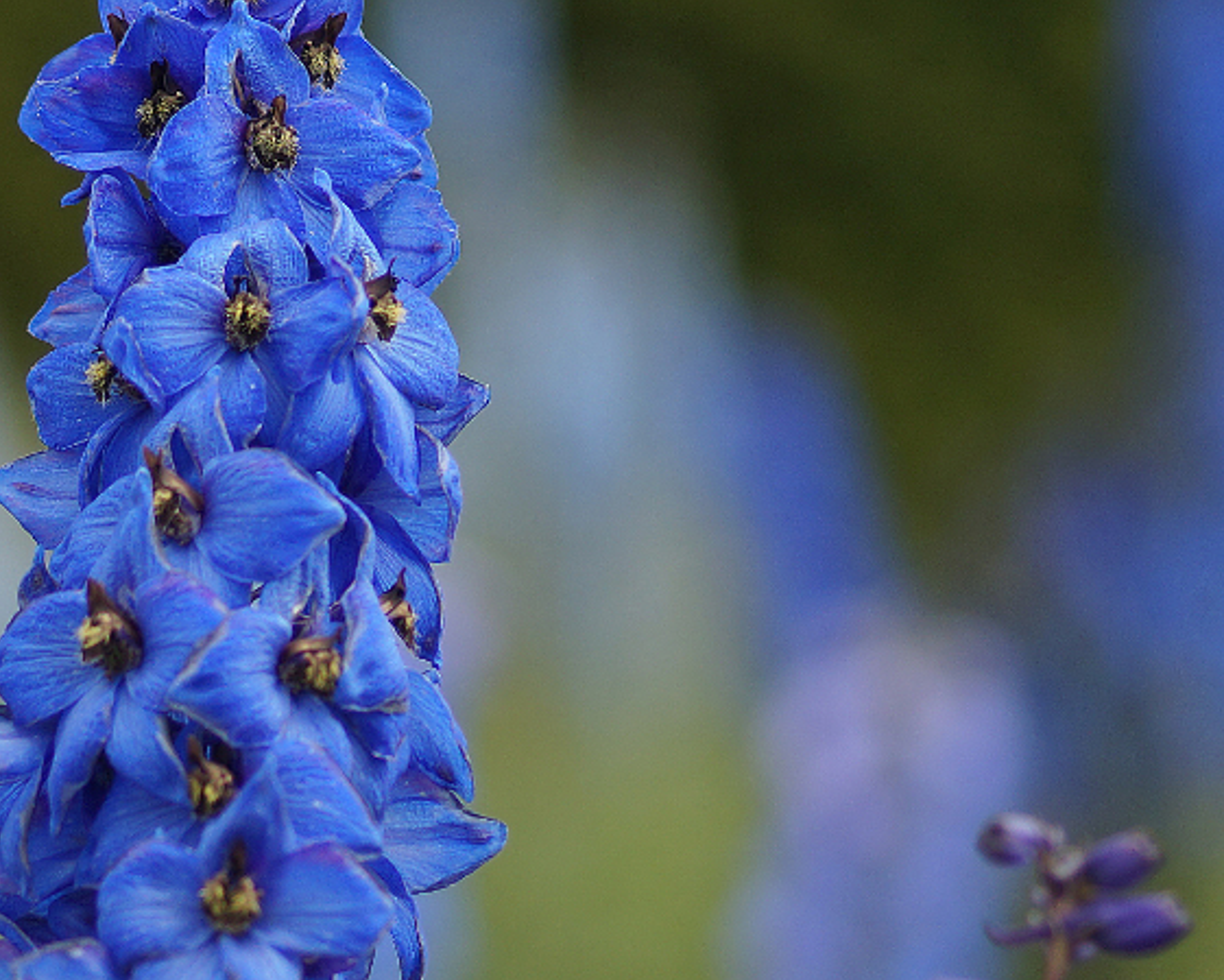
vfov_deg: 5.1
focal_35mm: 301
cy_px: 733
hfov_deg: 6.4
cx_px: 408
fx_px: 10906
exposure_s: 1/800
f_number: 2.8
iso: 100
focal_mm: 100
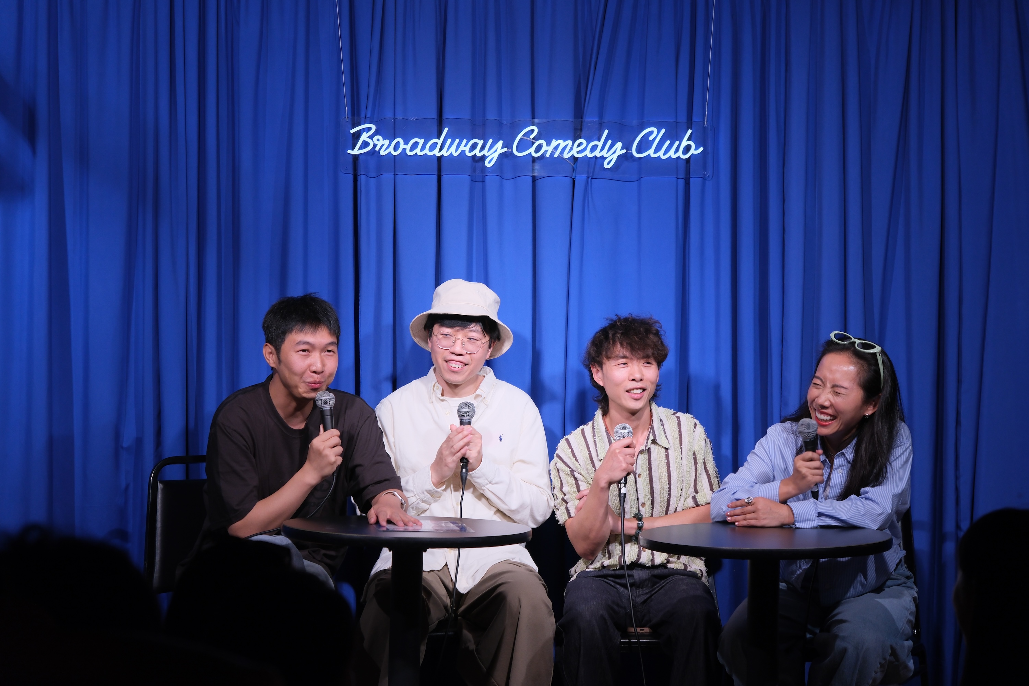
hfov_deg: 27.0
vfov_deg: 18.2
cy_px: 343
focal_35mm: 75
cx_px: 514
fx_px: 2144
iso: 500
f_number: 3.2
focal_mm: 50.3
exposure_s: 1/90
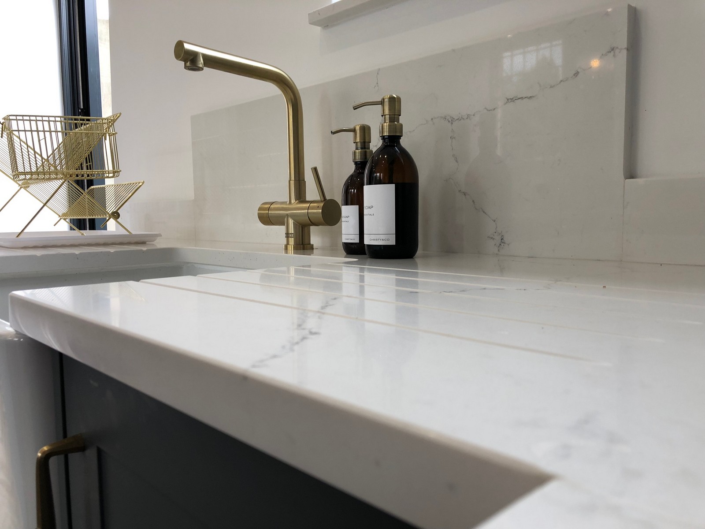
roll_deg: +0.4
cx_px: 352
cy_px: 264
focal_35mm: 28
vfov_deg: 49.7
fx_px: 570
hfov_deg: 63.4
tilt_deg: -4.4
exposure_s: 1/100
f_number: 1.8
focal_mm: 4
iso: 25
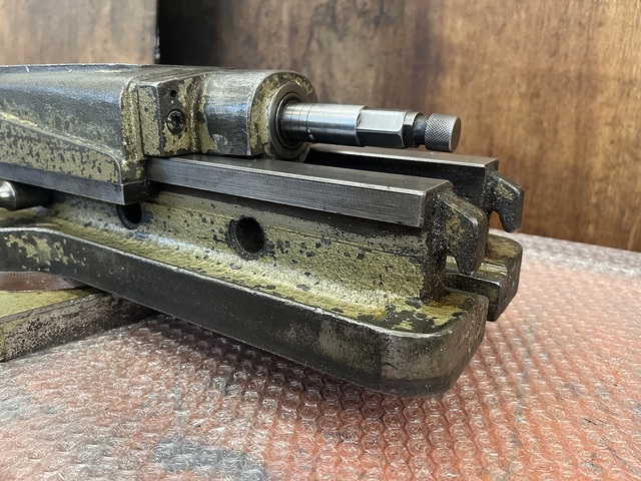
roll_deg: +0.1
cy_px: 240
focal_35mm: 26
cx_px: 320
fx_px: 481
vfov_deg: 53.1
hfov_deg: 67.3
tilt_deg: -17.9
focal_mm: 5.1
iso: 250
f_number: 1.6
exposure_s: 1/60
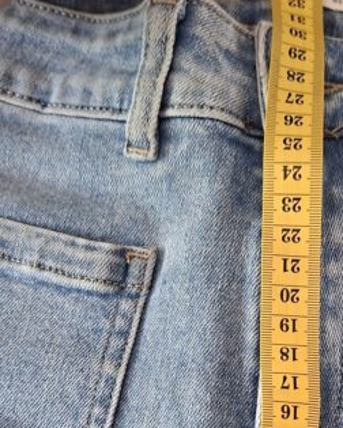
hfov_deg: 26.2
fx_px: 723
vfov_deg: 30.8
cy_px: 420
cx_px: 278
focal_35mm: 57
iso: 320
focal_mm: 5.54
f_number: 1.8
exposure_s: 1/25
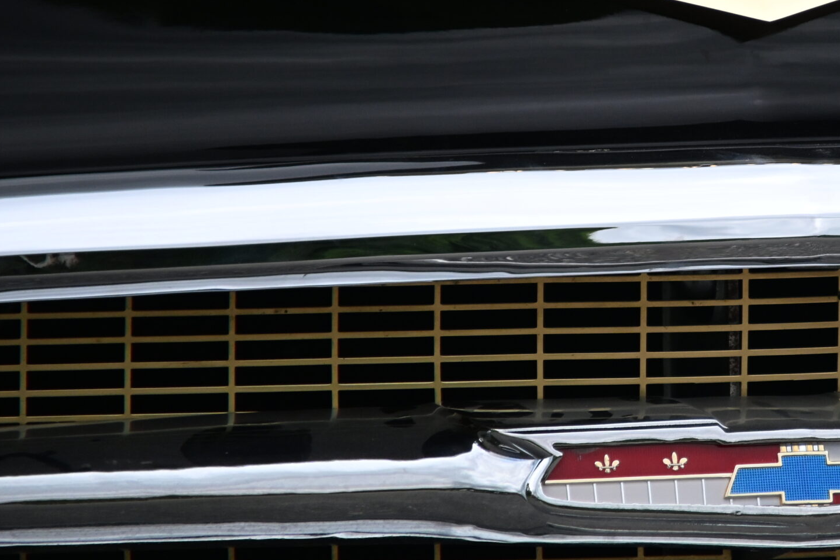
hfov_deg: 2.7
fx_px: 17596
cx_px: 725
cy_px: 197
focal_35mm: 754
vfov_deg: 1.8
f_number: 6.3
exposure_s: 1/250
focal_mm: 282
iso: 1000
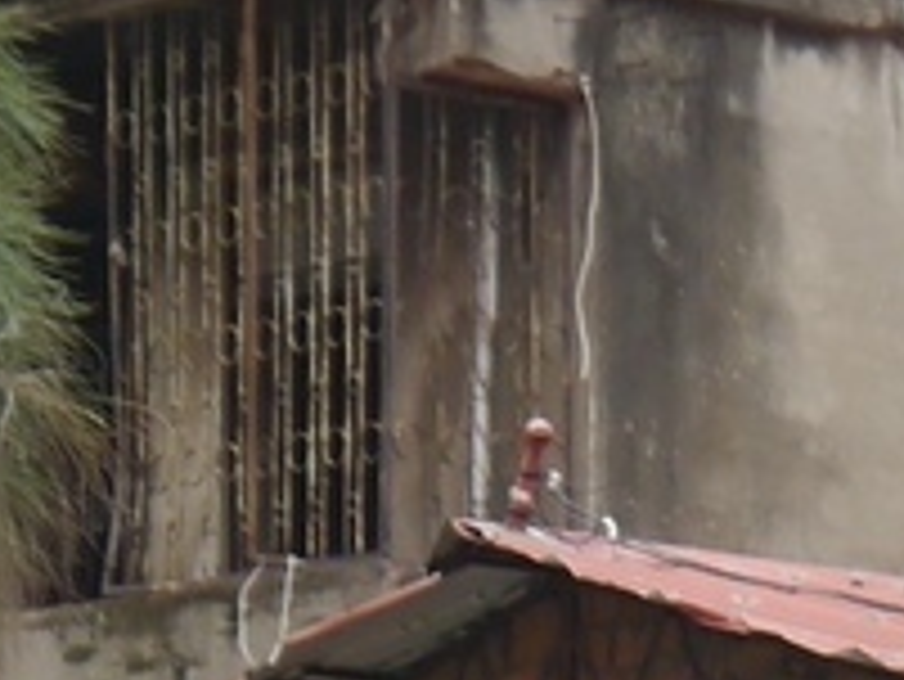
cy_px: 1617
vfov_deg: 6.1
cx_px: 1259
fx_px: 6088
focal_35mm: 233
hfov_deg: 8.3
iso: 160
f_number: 3.5
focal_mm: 14
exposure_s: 1/100
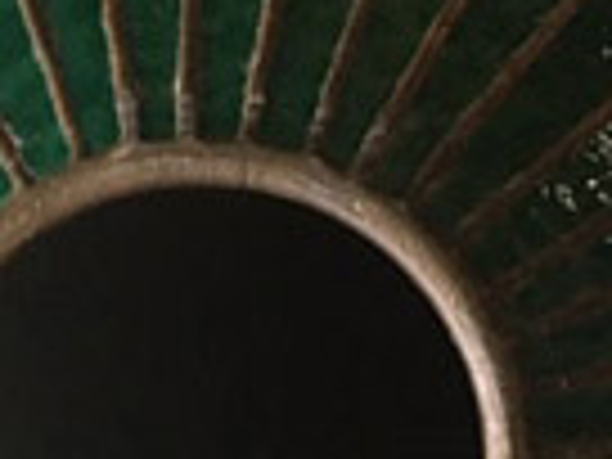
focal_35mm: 102
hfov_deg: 19.3
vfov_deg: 14.4
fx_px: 1803
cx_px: 288
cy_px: 405
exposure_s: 1/10
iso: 80
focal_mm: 4.15
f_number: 2.2
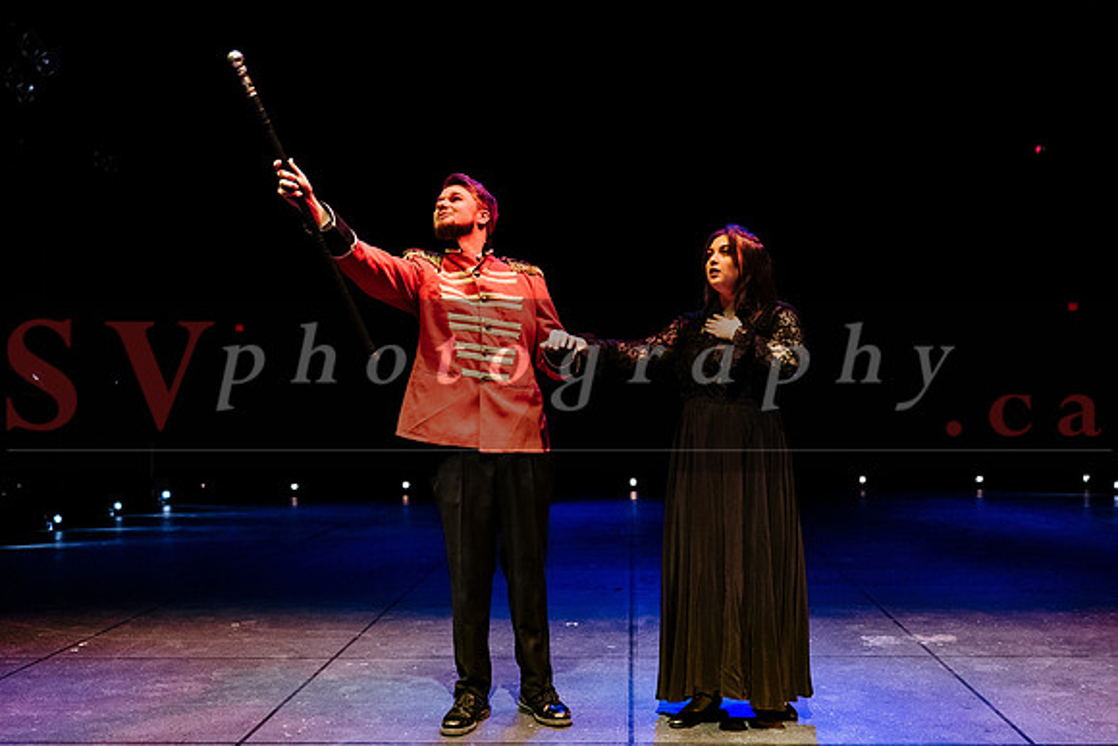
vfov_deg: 33.8
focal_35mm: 40
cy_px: 398
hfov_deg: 49.0
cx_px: 557
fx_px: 1227
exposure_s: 1/100
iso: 1600
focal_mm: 35
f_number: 2.8
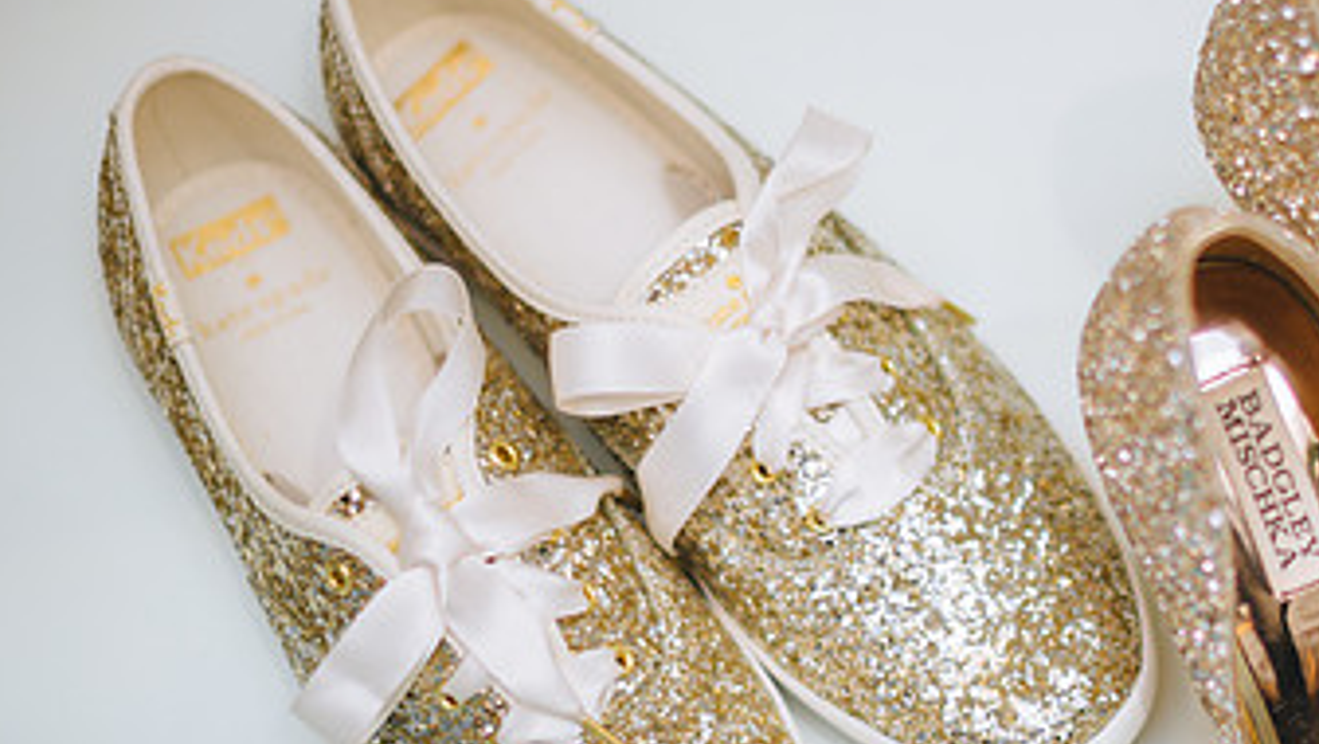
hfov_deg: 23.2
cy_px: 599
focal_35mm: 90
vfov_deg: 13.4
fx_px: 3149
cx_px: 1092
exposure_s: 1/500
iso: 250
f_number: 1.4
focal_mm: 50
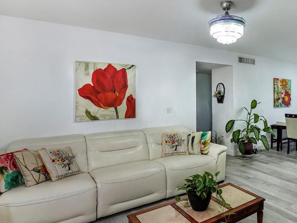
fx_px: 195
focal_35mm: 23
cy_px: 123
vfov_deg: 59.4
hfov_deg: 71.9
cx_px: 204
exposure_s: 1/160
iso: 1250
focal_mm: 11
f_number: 4
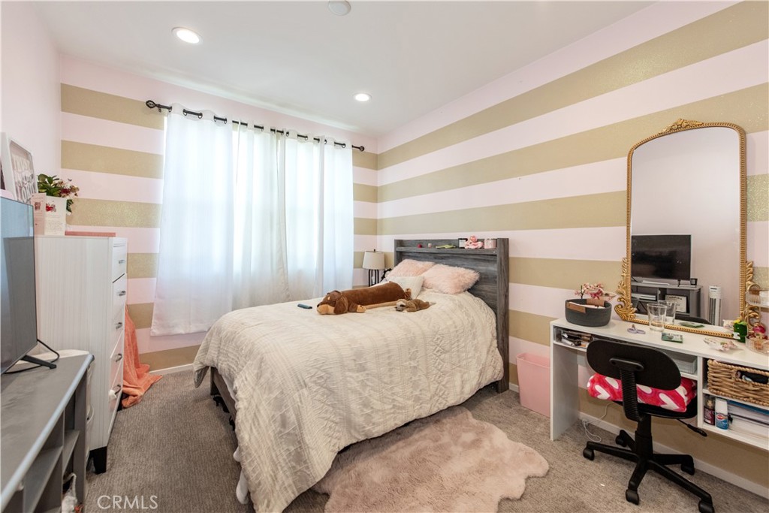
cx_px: 384
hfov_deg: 104.2
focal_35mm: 14
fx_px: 299
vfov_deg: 81.2
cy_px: 256
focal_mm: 14
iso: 800
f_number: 5.6
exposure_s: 1/125
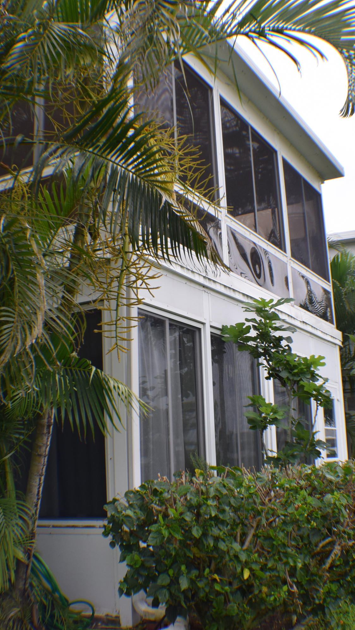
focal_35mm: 52
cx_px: 196
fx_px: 870
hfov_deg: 23.1
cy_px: 315
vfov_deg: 39.9
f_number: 8
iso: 320
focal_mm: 22
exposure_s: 1/250
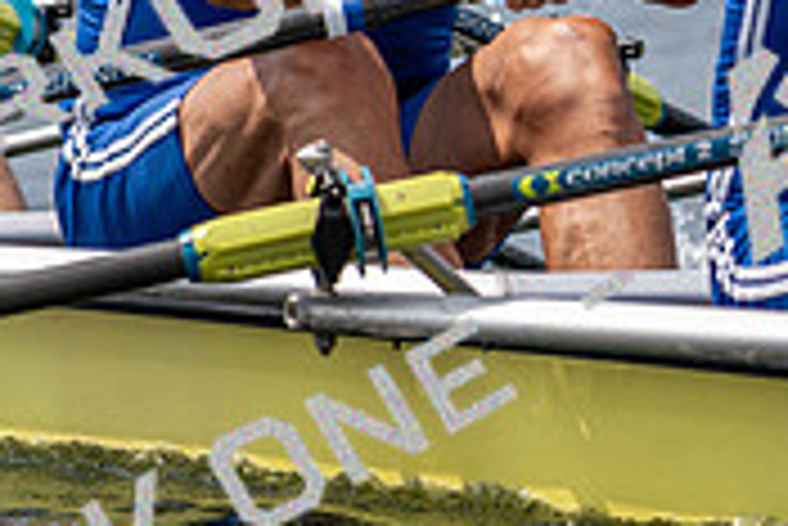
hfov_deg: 2.5
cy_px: -164
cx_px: 342
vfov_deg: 1.7
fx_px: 18139
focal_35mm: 828
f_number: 5.6
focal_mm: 250
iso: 200
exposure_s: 1/1600
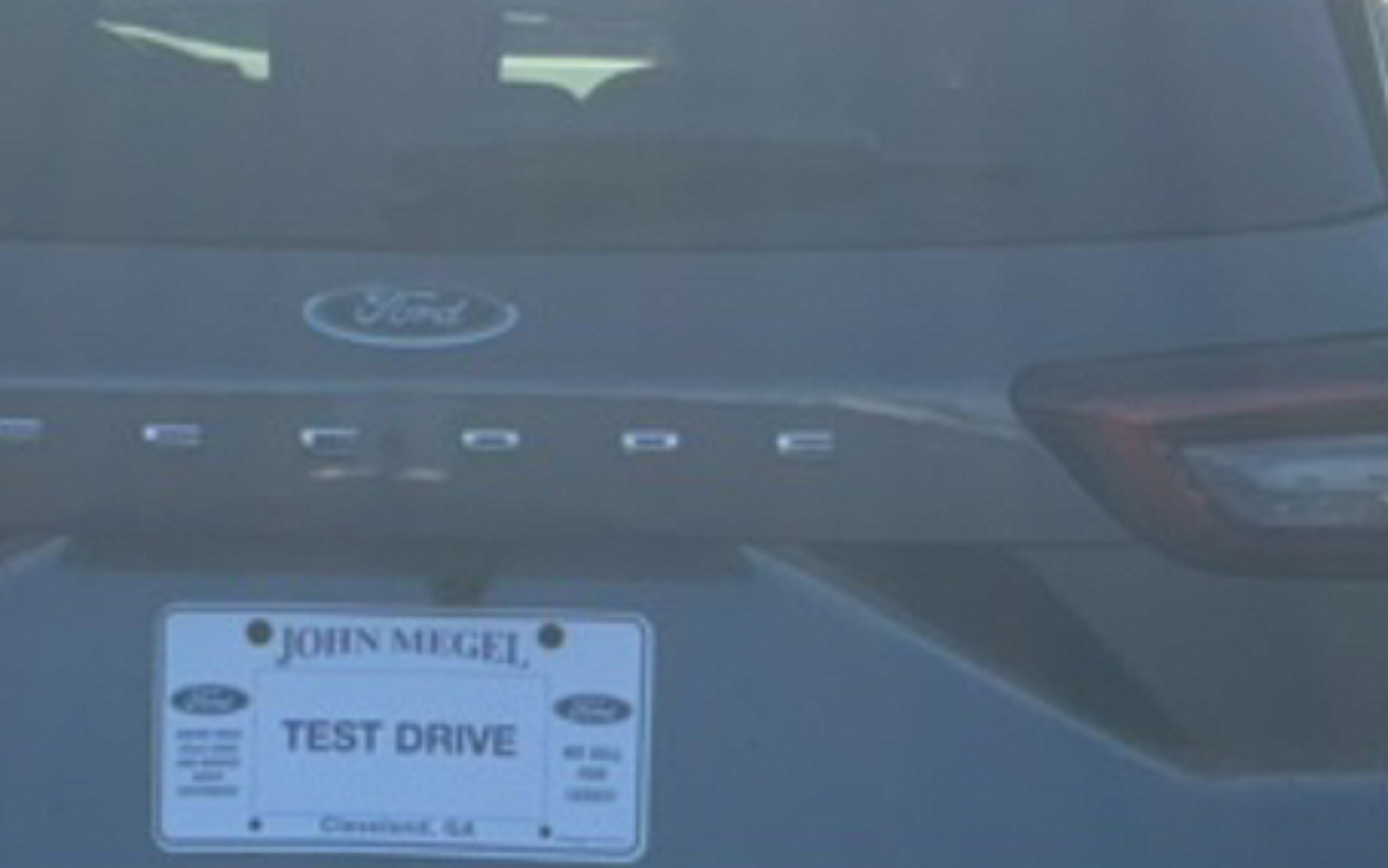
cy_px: 779
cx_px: 471
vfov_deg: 11.6
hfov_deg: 18.6
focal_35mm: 112
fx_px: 4238
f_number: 1.8
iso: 25
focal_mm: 3
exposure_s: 1/1221
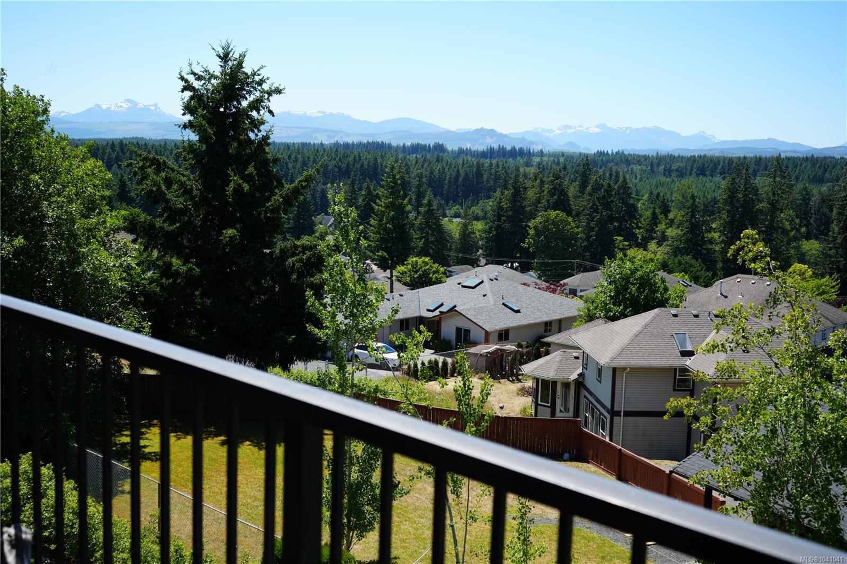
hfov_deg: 49.6
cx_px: 424
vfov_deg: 34.2
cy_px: 282
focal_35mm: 39
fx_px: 917
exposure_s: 1/400
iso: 100
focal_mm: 39
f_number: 5
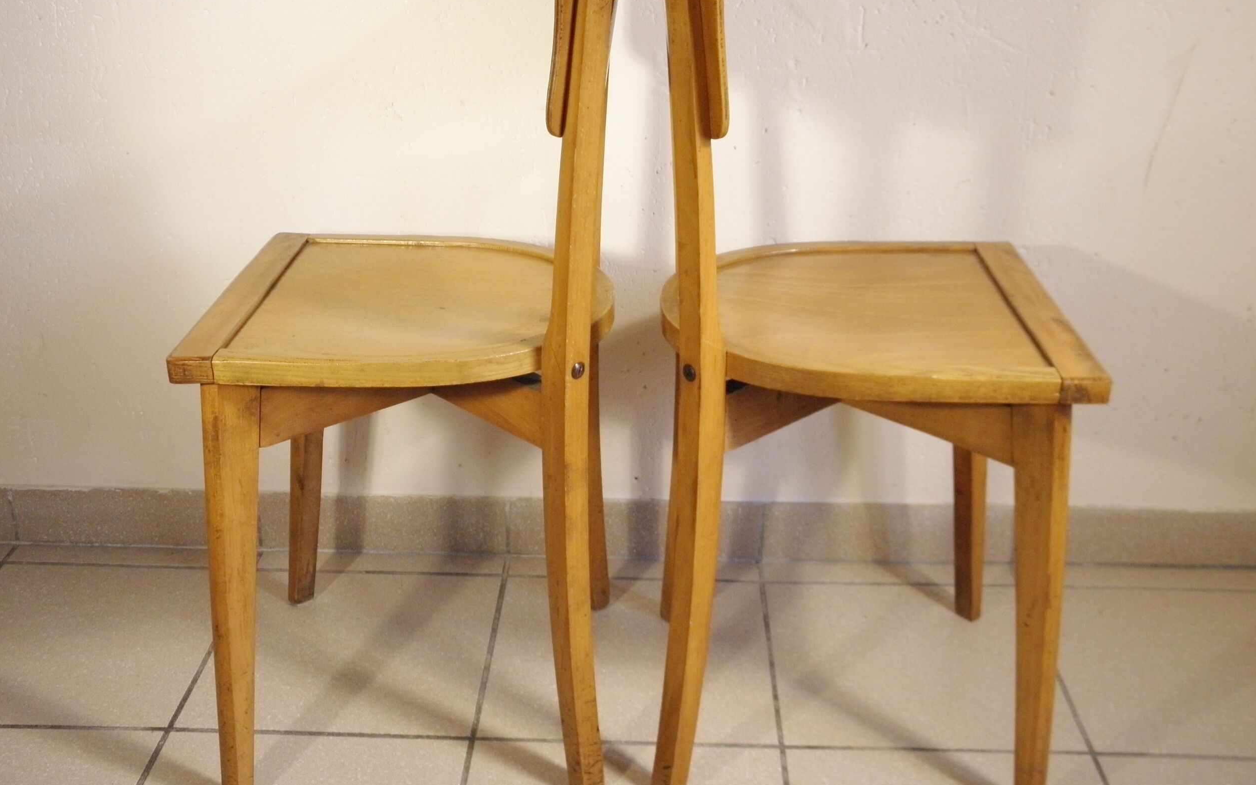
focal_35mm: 39
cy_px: 355
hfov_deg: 50.4
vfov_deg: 32.8
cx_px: 641
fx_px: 1335
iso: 160
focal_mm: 6.4
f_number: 3.7
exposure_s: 1/40
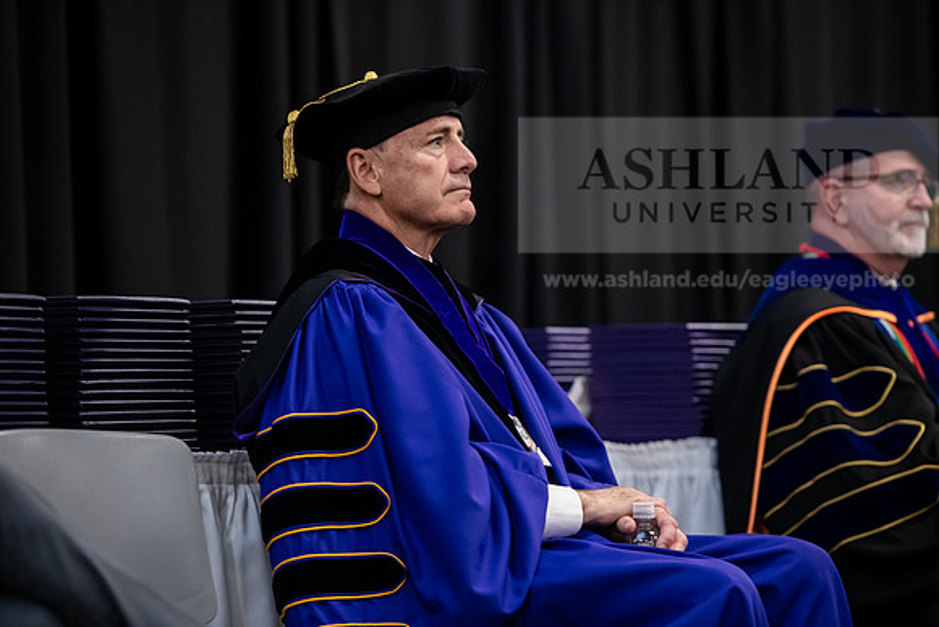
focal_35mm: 165
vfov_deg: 8.3
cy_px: 314
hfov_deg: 12.4
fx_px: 4305
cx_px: 470
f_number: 3.2
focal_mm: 165
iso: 3200
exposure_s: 1/200
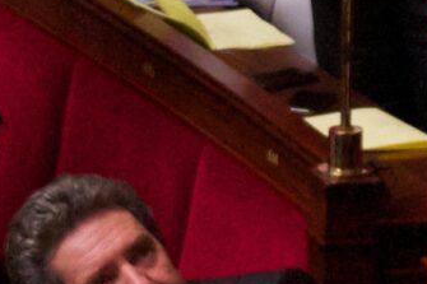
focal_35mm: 802
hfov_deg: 2.6
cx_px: 603
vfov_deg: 1.7
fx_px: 9508
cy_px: -55
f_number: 4.5
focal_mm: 70
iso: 3200
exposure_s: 1/160
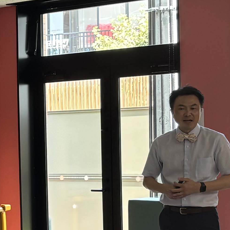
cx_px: -157
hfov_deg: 12.2
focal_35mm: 133
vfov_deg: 13.1
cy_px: 178
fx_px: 1000
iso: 64
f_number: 1.6
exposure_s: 1/60
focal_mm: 5.96
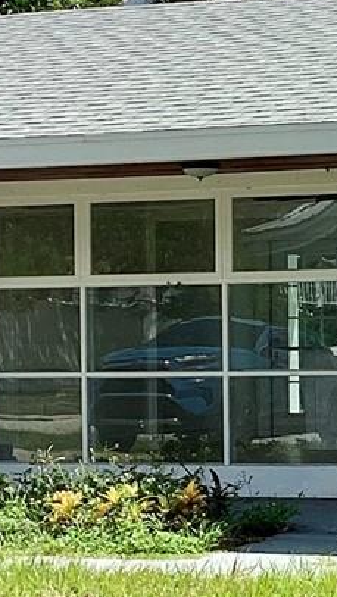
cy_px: 369
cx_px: 359
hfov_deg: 9.1
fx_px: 2108
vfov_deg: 16.1
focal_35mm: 133
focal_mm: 3.3
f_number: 2.4
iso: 25
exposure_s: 1/1087
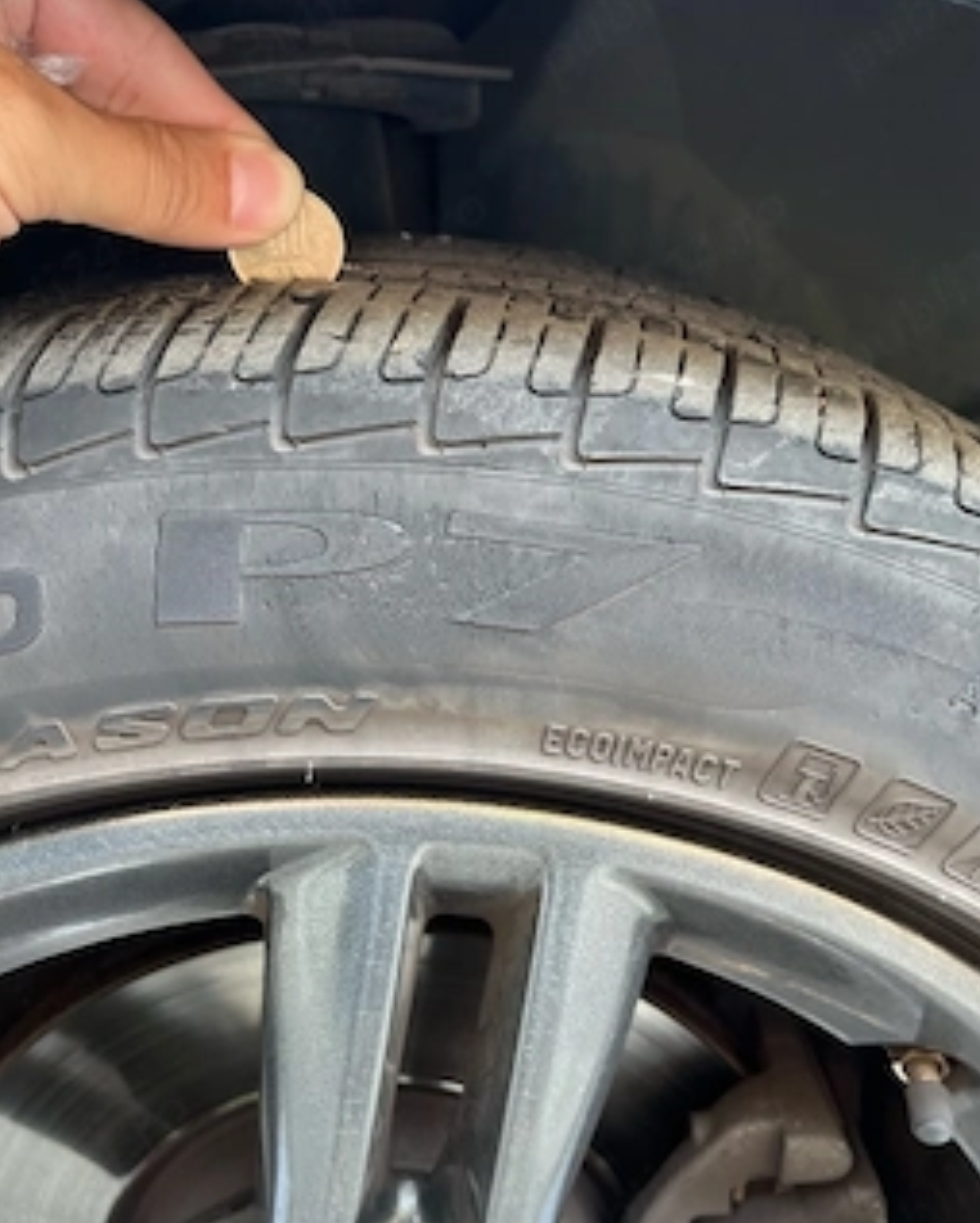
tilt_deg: -23.2
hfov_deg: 45.8
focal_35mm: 32
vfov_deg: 55.6
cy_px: 633
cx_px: 440
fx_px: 1159
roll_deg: -0.7
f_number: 1.6
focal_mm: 5.1
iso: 200
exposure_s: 1/60
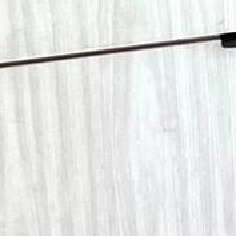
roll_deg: +0.7
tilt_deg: -7.9
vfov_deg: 8.0
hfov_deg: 6.9
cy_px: -225
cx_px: 871
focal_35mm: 208
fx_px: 1604
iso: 64
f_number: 1.6
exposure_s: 1/60
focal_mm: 4.2
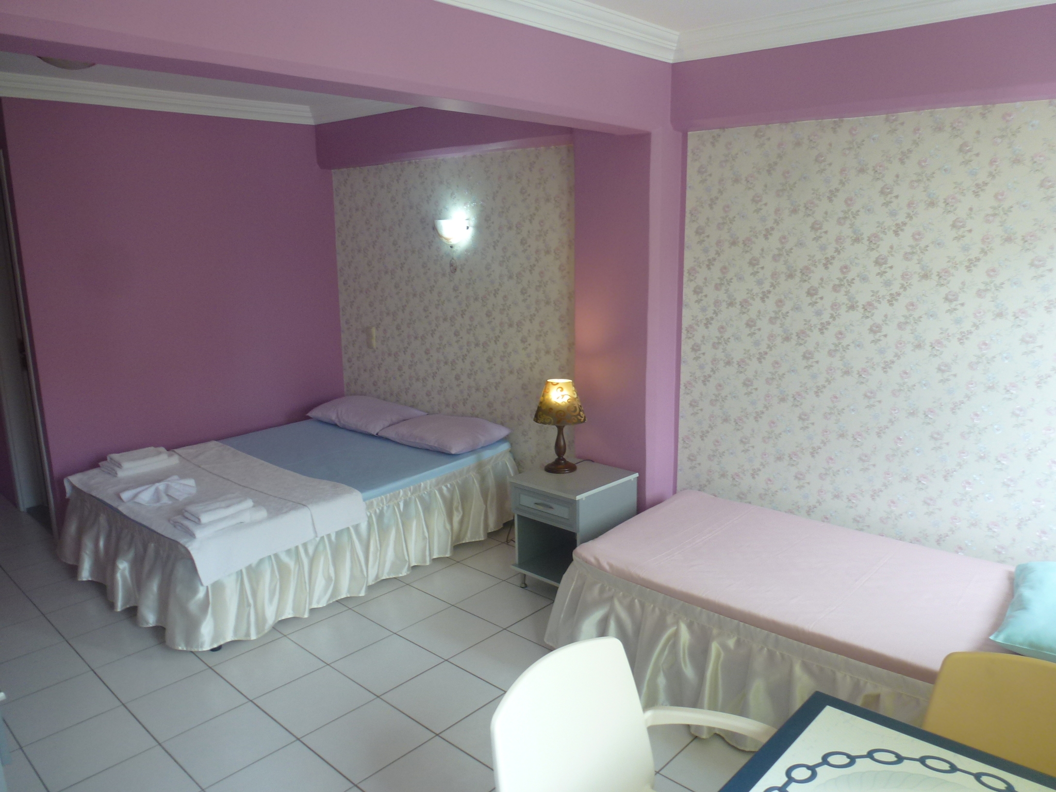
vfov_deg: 56.8
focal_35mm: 24
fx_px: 732
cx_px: 528
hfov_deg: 71.6
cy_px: 396
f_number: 3.3
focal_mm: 4.3
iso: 100
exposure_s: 1/15
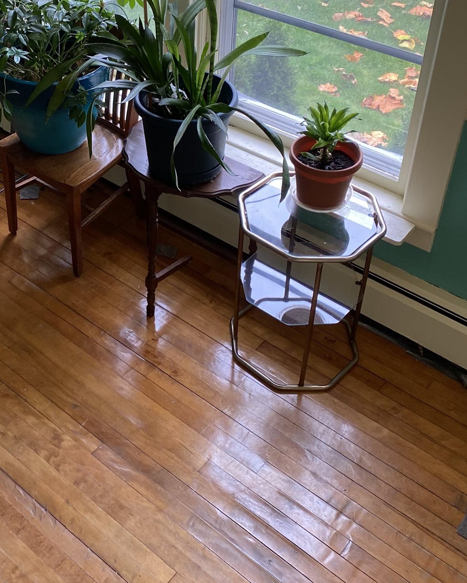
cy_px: 163
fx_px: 812
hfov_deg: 31.2
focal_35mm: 47
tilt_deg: -36.5
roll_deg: +3.7
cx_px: 88
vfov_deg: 38.7
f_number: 1.8
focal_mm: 4.25
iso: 64
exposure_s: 1/60
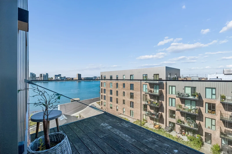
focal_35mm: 15
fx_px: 97
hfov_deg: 100.4
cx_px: 116
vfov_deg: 77.3
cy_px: 77
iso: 250
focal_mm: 10
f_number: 9
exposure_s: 1/800
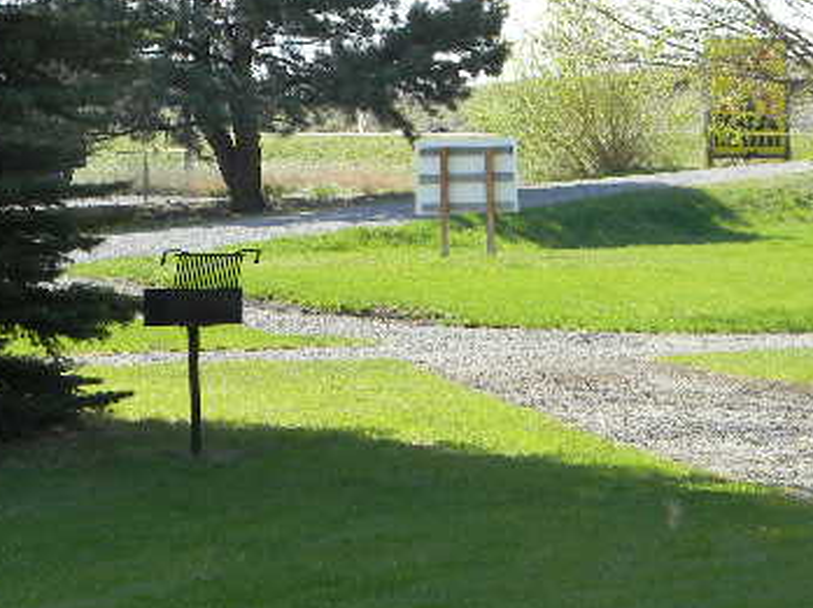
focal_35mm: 123
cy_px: 394
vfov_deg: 12.0
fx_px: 2886
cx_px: 524
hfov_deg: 16.0
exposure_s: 1/202
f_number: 4.3
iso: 80
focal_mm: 12.2
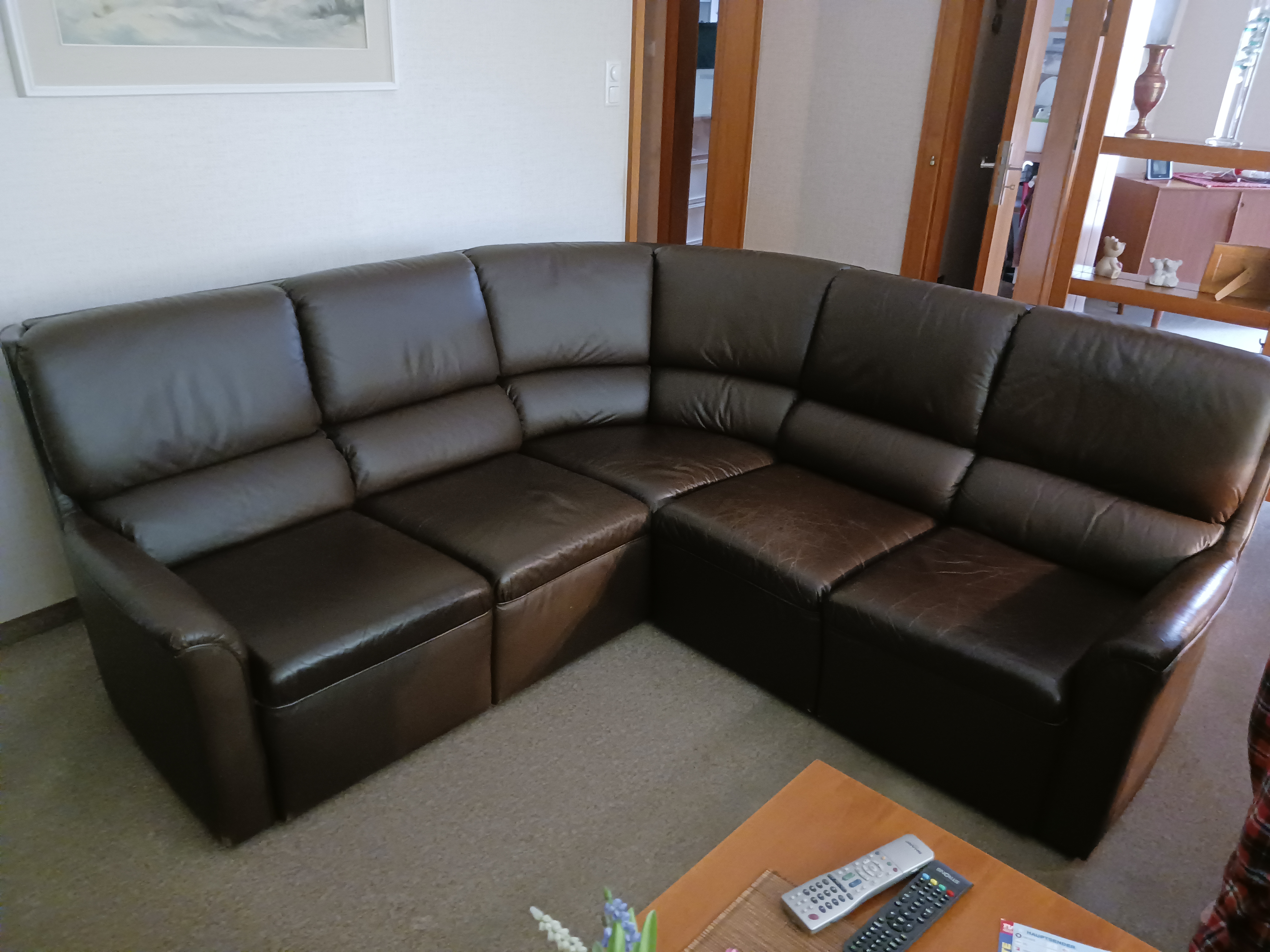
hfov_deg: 65.3
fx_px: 991
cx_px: 635
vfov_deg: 51.4
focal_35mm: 27
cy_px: 476
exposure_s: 1/16.7
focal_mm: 4
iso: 1250
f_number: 1.8
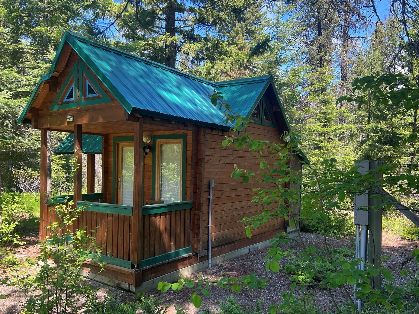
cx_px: 192
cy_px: 172
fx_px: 363
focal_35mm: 30
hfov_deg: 59.9
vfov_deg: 46.7
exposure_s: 1/452
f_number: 1.5
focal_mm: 5.7
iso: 50
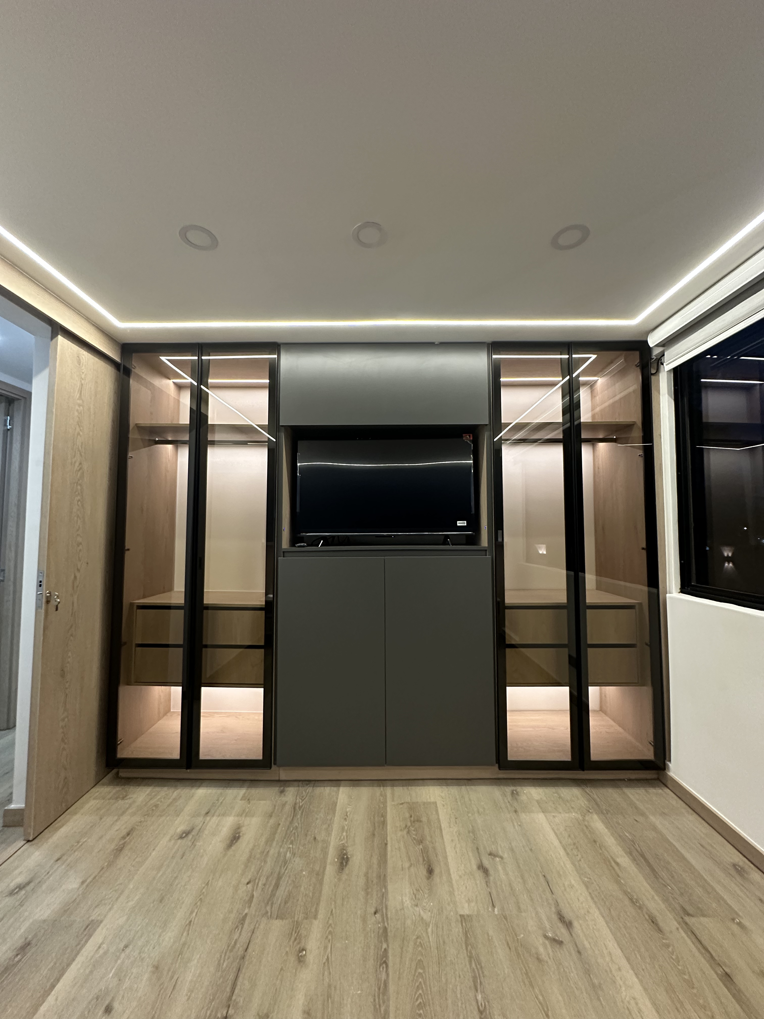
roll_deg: -0.4
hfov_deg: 85.7
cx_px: 382
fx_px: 412
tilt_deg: +4.5
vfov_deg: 102.1
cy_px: 510
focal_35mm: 14
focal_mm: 2.22
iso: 400
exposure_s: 1/60
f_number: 2.2
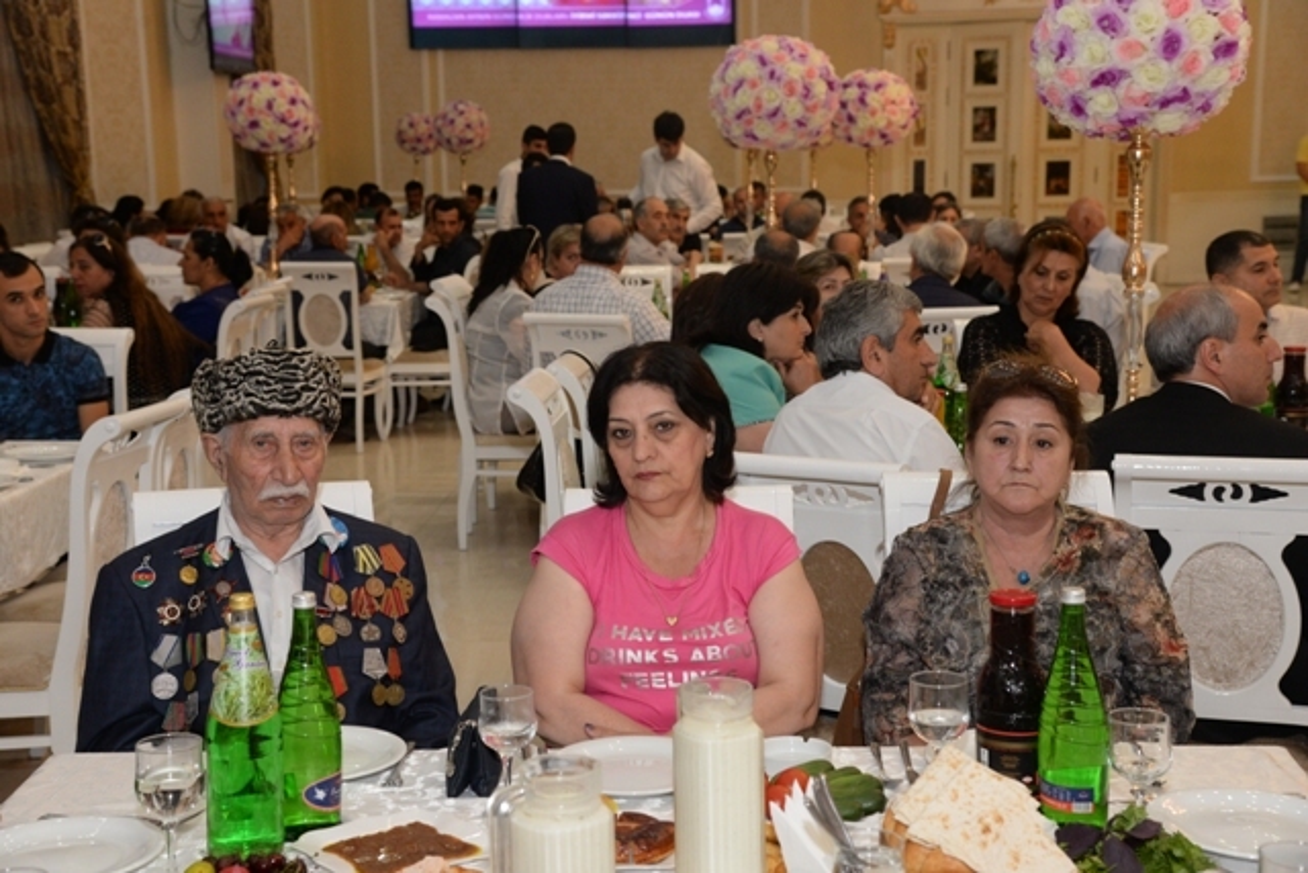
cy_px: 436
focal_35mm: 55
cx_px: 654
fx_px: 1999
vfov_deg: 24.6
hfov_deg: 36.2
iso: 2200
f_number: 6.3
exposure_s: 1/100
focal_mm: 55
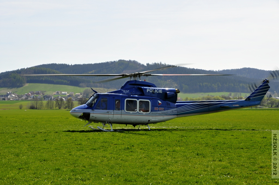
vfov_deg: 16.5
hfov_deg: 24.6
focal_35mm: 82
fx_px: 639
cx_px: 140
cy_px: 92
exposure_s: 1/200
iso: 200
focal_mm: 55
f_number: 14
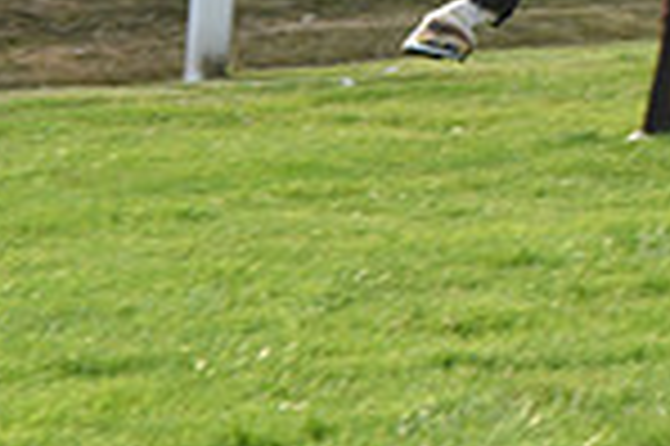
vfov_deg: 2.7
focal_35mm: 507
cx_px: 845
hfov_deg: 4.1
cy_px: -408
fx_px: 9425
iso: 640
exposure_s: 1/1000
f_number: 5.6
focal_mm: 130
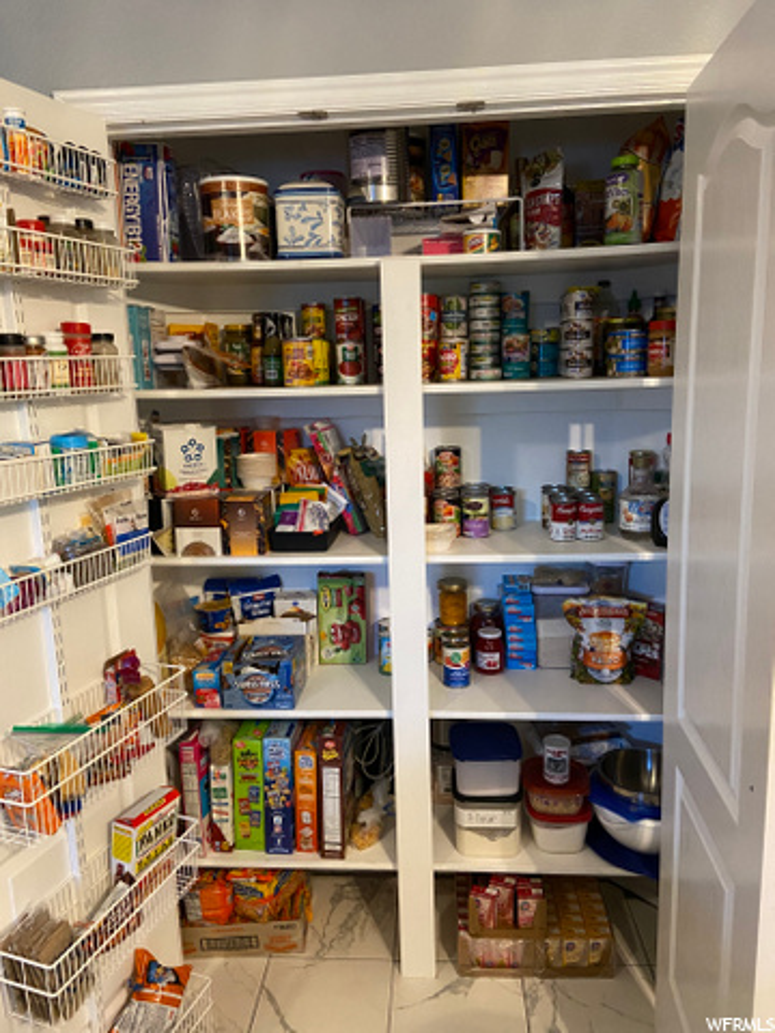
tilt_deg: -10.5
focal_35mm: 26
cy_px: 516
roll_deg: +1.1
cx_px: 388
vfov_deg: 67.3
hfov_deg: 53.1
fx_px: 776
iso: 400
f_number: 1.8
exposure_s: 1/40
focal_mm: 4.25
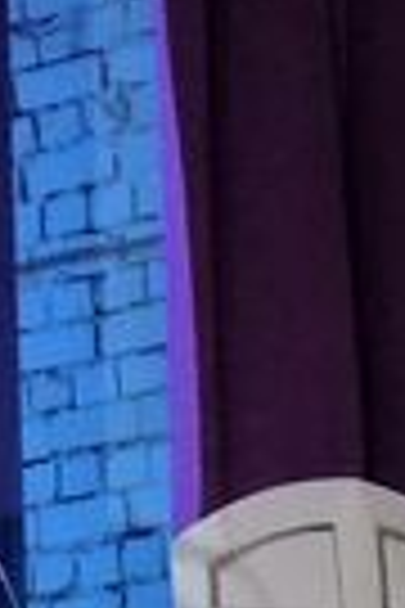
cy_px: 761
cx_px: -9
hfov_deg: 4.5
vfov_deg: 6.8
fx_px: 5096
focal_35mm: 302
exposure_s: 1/13
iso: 400
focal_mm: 8.1
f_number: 3.7
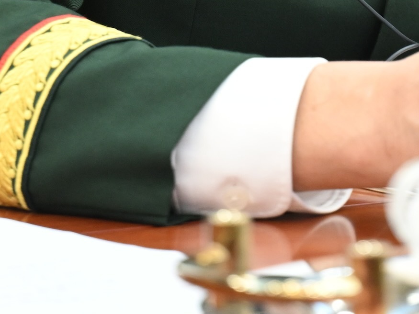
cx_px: 577
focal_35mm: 742
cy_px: -430
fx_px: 8980
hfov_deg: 2.7
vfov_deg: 2.0
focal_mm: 135
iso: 1000
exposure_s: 1/160
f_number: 2.8
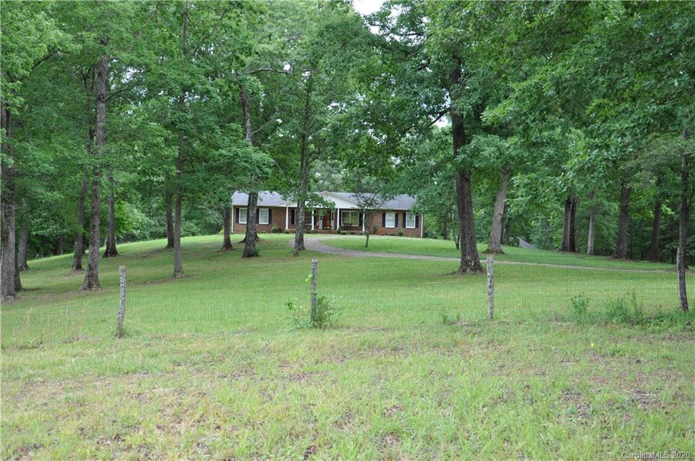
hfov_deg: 49.6
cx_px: 348
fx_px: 752
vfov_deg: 34.1
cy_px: 230
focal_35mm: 39
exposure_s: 1/125
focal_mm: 26
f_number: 5.6
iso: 250
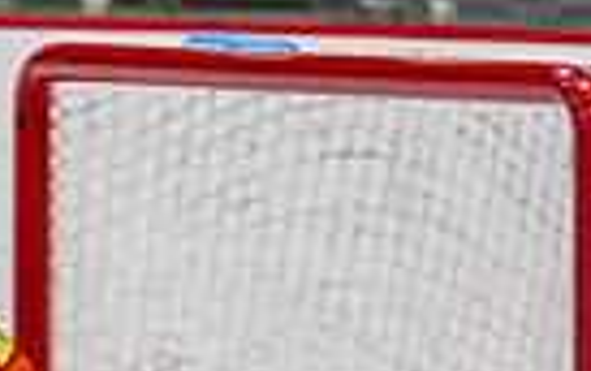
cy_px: 1100
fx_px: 12111
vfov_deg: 1.7
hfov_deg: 2.8
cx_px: -93
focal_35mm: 751
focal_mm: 120
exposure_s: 1/640
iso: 500
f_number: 2.8
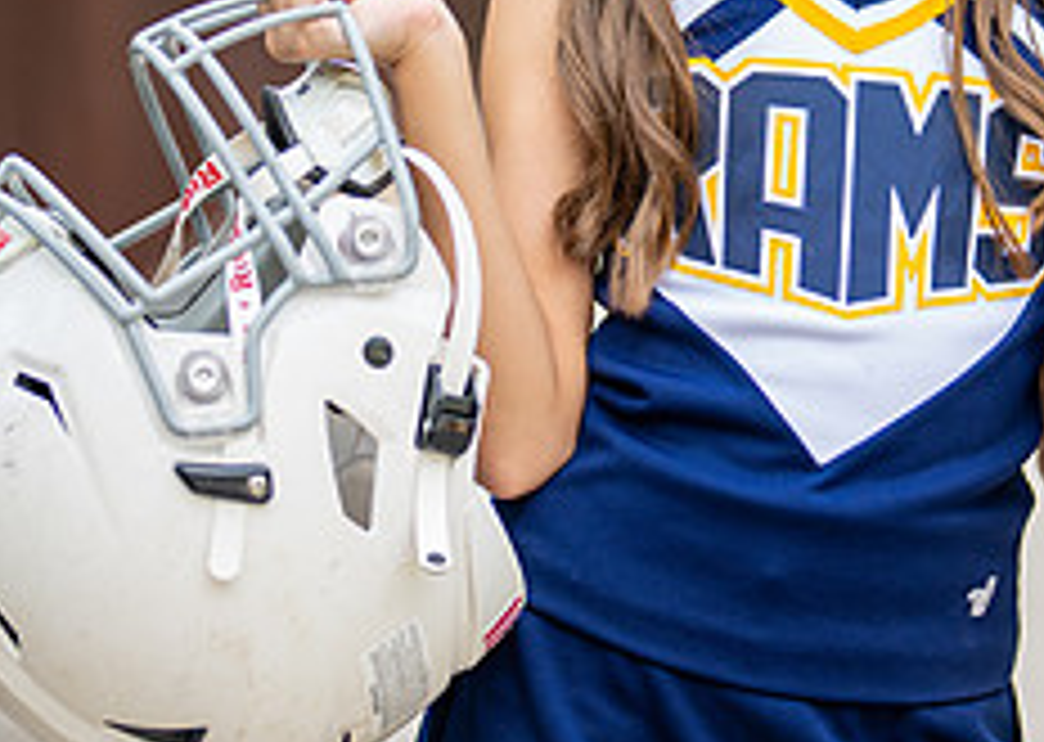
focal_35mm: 172
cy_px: 191
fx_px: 5092
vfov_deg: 8.3
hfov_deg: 11.7
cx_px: 872
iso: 100
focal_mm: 50
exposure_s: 1/640
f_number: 1.2
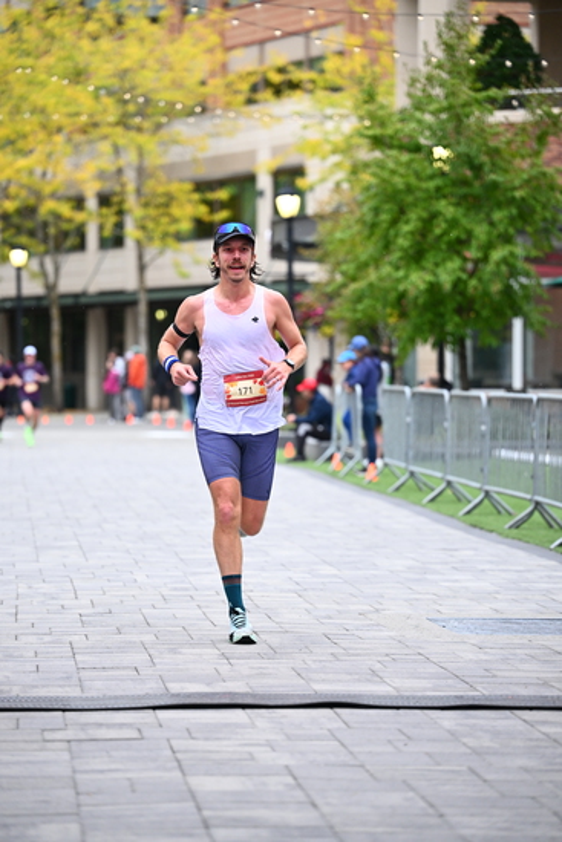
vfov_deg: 17.1
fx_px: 2808
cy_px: 421
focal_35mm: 120
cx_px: 281
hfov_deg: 11.4
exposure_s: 1/1250
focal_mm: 120
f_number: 2.8
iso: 1250
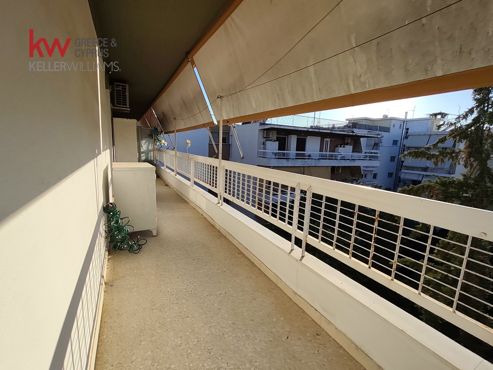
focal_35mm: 15
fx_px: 214
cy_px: 185
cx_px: 246
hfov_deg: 98.2
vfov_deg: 81.7
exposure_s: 1/1600
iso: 50
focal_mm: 1.67
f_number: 2.2
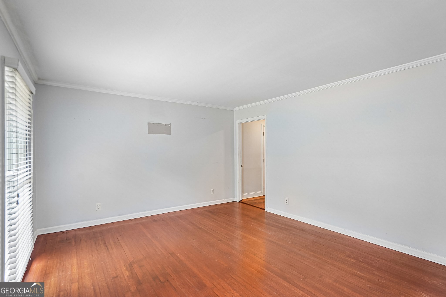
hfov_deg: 93.3
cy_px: 148
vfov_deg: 70.4
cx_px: 223
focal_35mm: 17
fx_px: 211
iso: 400
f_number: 4
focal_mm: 17
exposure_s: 1/20
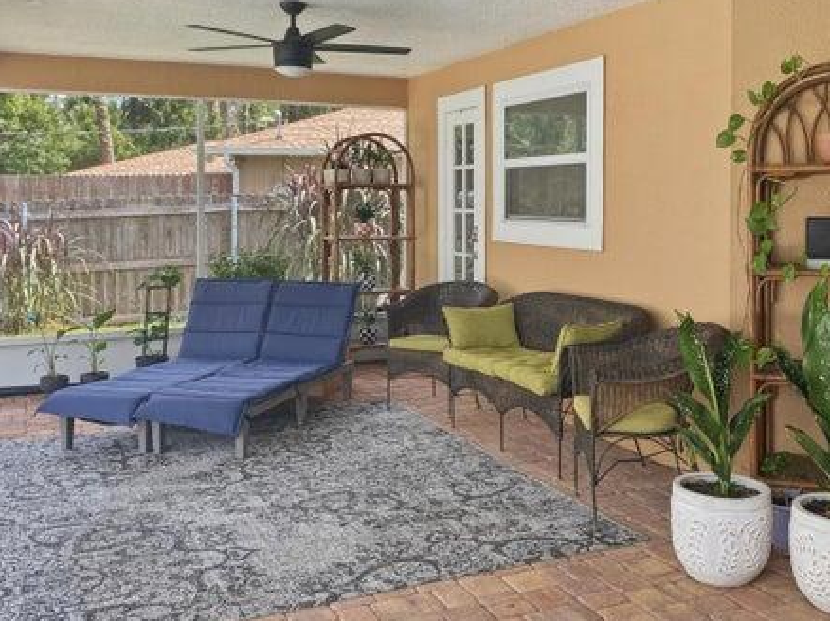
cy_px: 261
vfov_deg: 37.6
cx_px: 451
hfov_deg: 48.9
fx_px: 911
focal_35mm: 38
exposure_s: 1/121
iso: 40
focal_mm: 4.2
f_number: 1.8
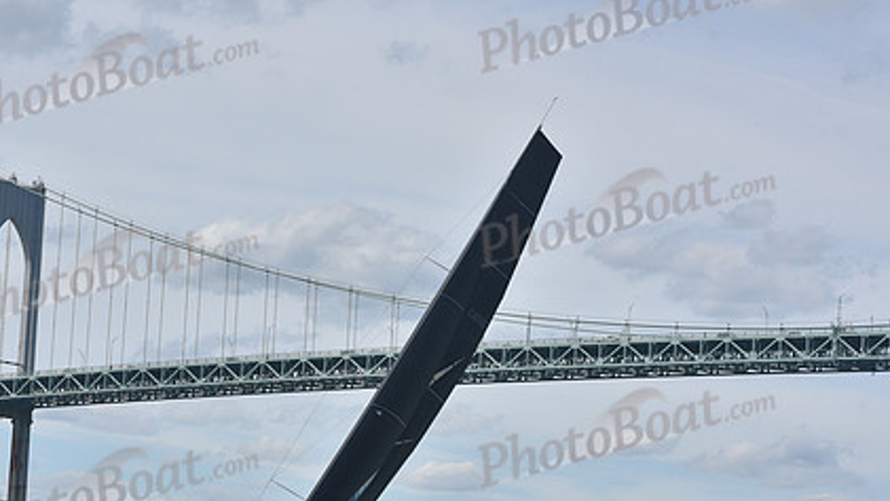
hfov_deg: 21.1
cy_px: 352
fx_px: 2384
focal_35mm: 101
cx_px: 370
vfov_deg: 12.0
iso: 320
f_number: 8
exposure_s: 1/800
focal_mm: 70
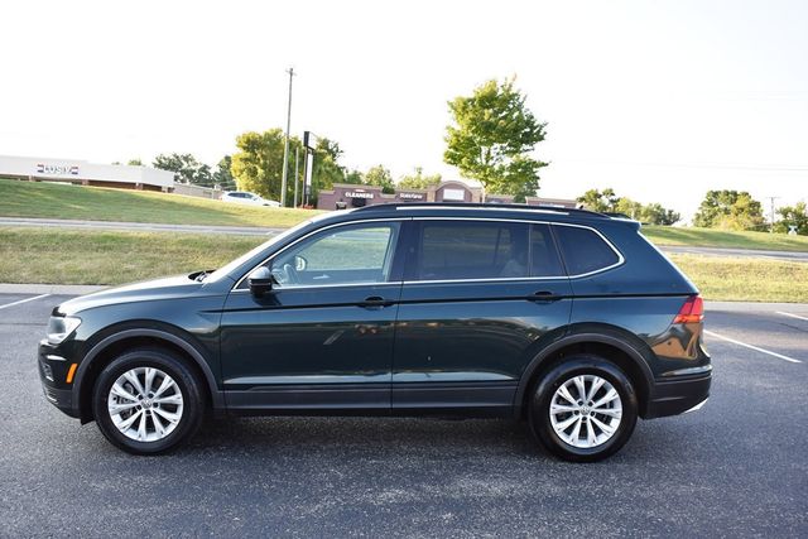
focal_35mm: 34
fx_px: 774
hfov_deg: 55.1
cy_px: 270
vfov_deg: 38.4
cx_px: 404
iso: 280
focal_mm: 23
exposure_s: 1/250
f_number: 5.6
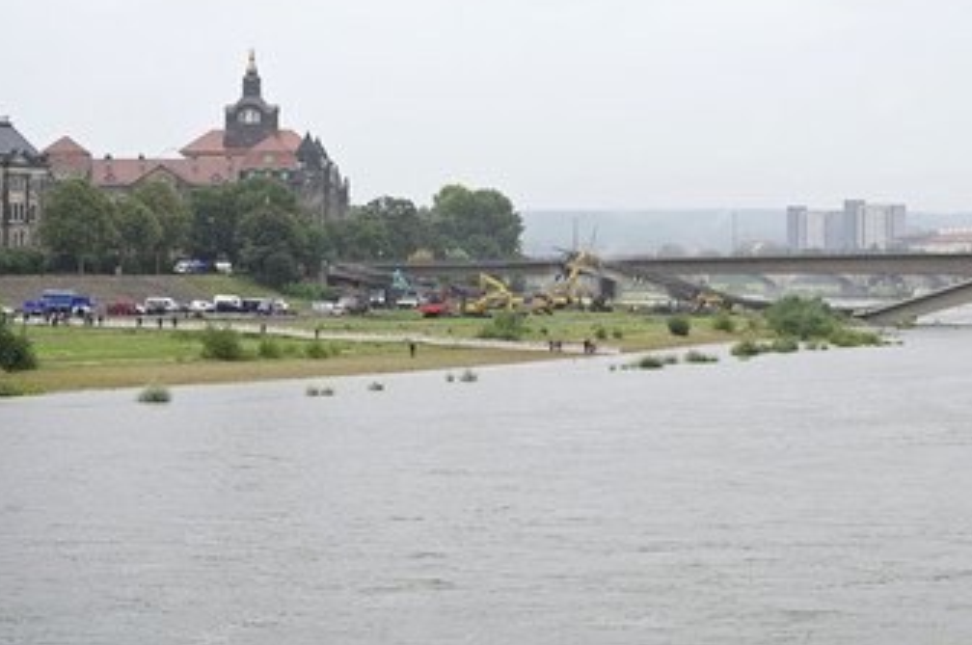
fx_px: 2534
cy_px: 255
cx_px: 583
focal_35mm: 94
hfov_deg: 21.7
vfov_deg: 14.5
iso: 100
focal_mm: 70
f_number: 4
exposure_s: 1/200
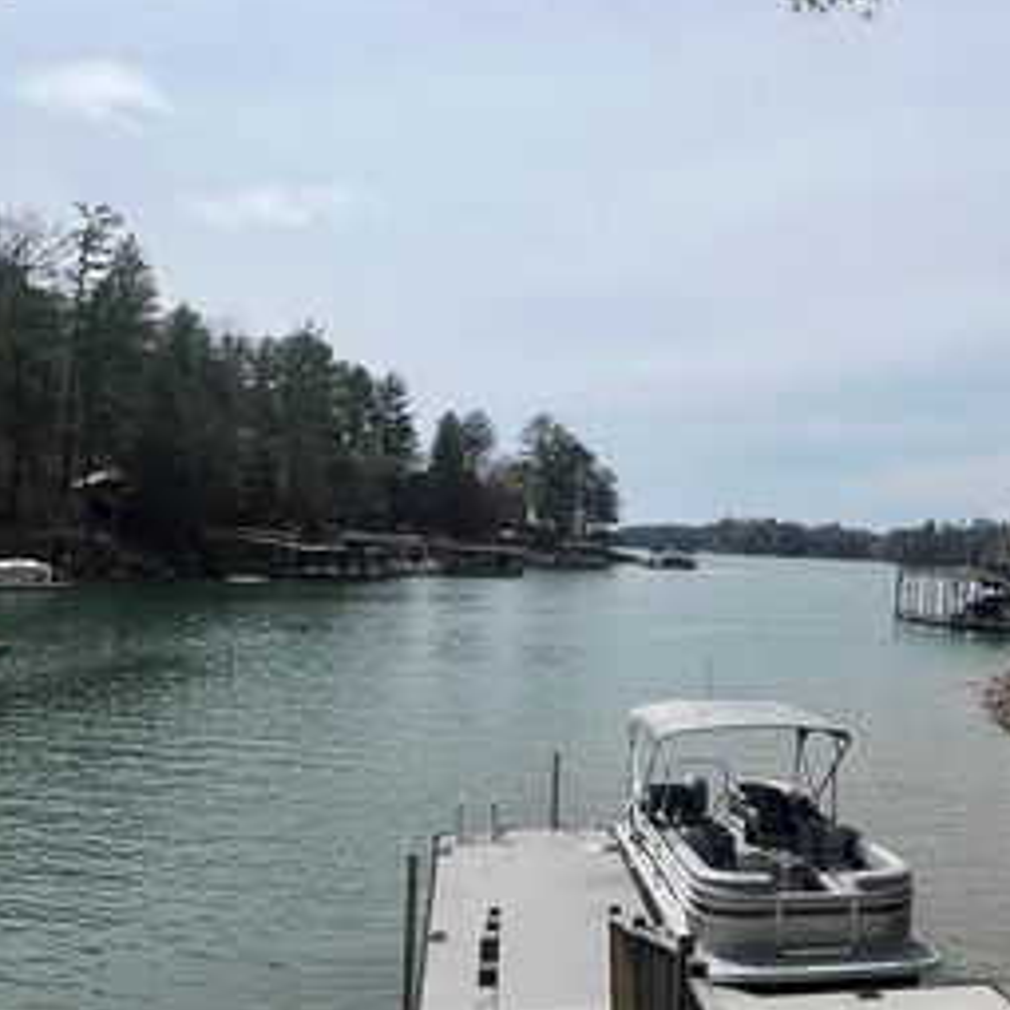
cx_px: 689
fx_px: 990
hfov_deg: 52.8
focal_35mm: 30
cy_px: 604
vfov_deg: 53.7
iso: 32
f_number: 1.8
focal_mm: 1.57
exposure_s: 1/3922
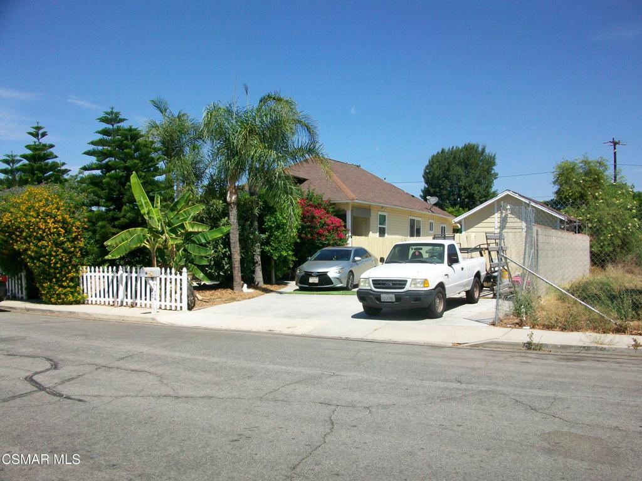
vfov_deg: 44.2
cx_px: 321
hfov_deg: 56.8
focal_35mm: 32
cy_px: 240
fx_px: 593
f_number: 5.5
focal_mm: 5.7
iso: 64
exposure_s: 1/320
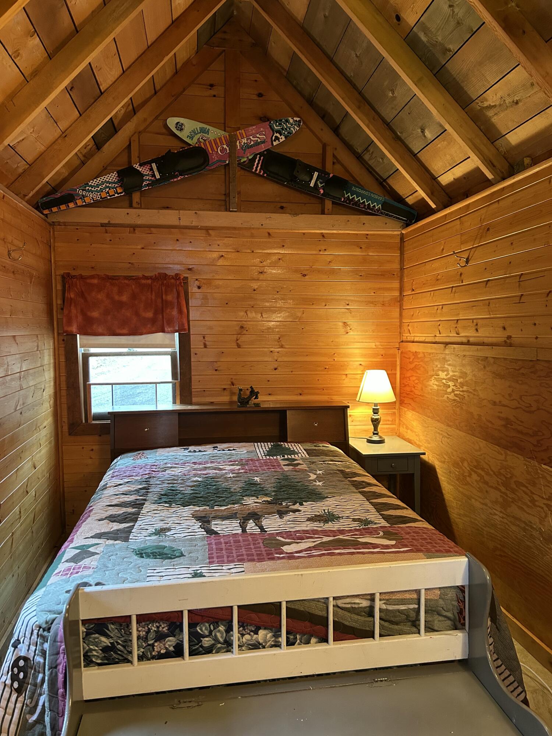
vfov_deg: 67.3
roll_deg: -0.7
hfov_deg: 53.1
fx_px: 553
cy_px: 368
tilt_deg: -6.7
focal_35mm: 26
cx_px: 276
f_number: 1.5
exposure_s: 1/60
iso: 400
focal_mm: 5.7
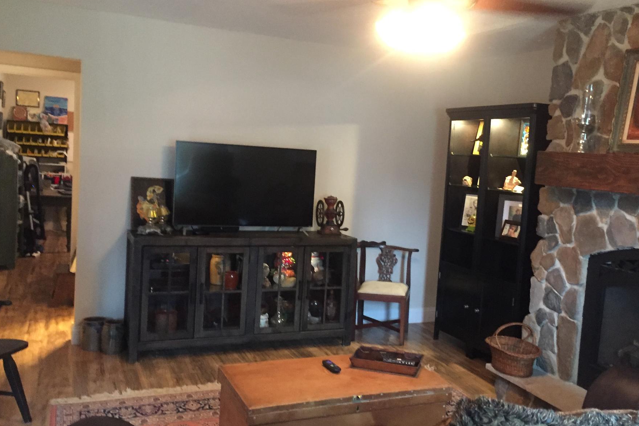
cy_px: 220
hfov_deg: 54.2
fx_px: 621
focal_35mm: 35
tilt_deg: -4.5
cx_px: 366
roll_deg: -3.9
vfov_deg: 37.9
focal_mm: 4.15
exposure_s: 1/15
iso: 320
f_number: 2.2
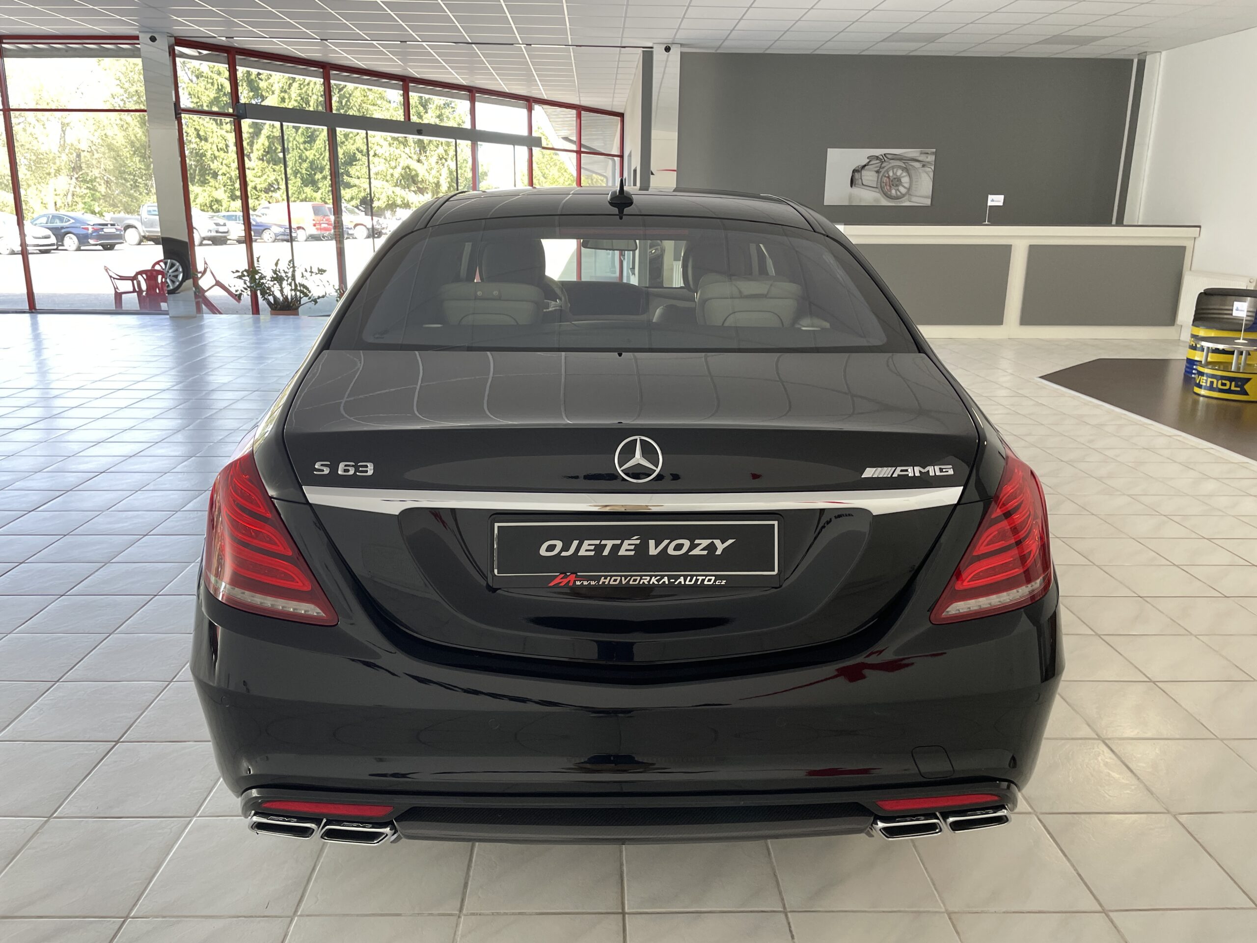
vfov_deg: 53.1
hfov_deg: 67.3
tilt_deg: -14.9
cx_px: 628
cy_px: 472
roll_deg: -0.8
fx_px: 944
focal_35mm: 26
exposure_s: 1/121
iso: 100
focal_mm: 4.2
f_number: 1.6
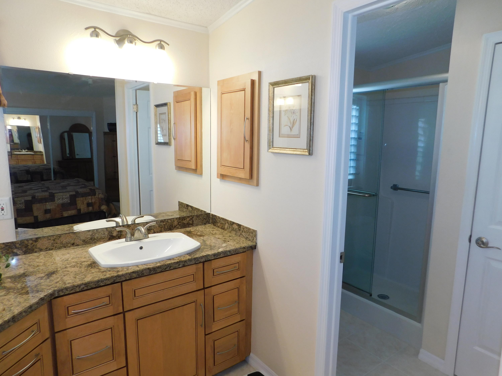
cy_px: 188
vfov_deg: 58.9
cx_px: 251
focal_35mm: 23
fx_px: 334
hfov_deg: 73.9
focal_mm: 4
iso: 125
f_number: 3
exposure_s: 1/40
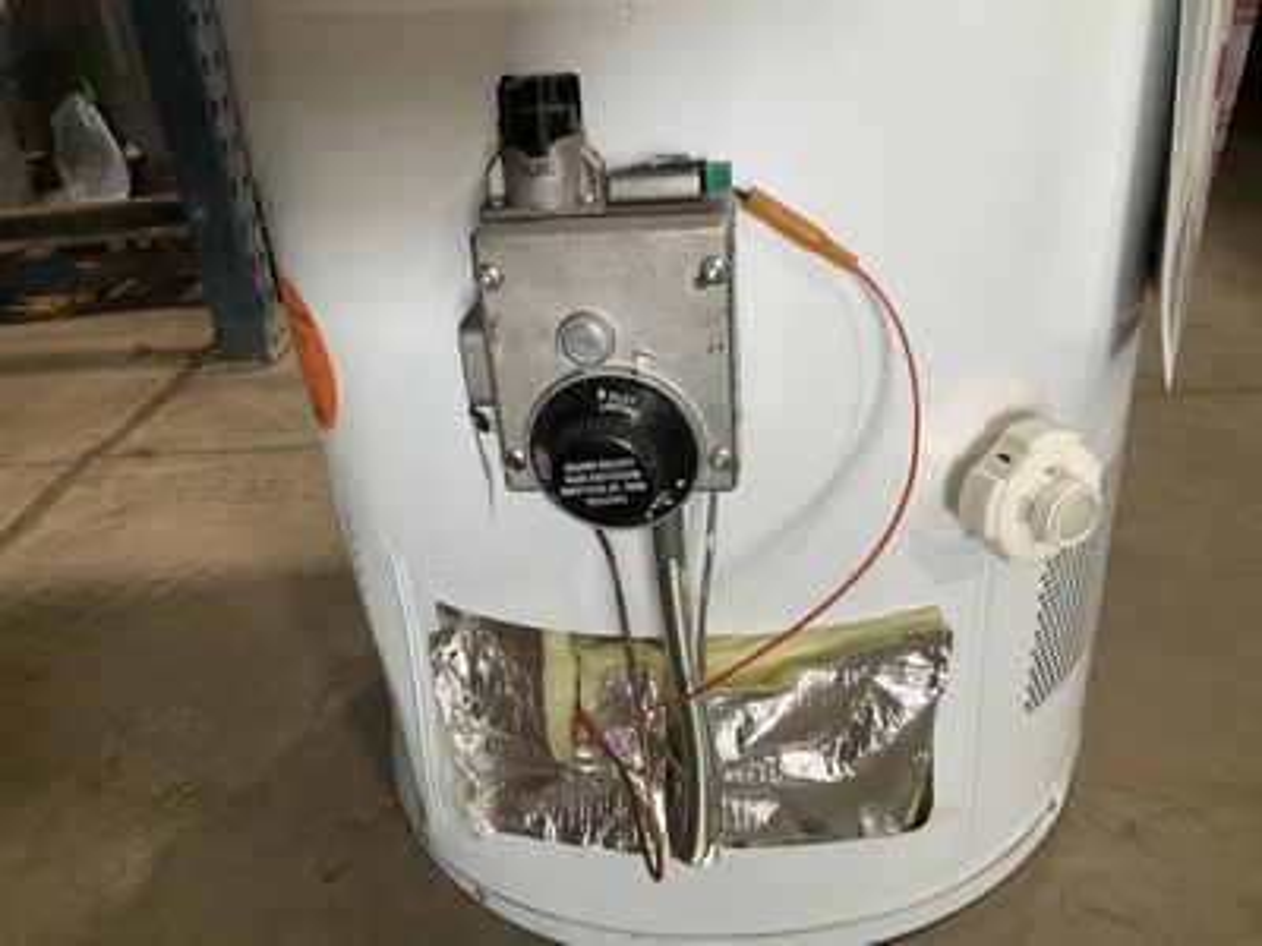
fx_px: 1057
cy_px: 473
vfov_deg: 48.2
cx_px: 631
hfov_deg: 61.7
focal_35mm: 29
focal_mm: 3
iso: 40
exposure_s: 1/60
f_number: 1.8
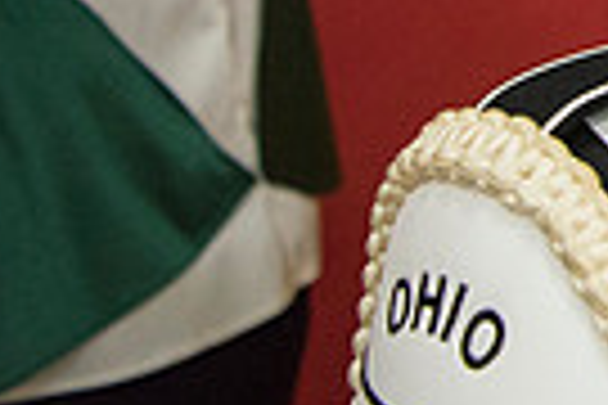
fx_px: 1739
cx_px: 1234
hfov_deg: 15.6
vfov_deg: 12.2
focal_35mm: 103
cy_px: -326
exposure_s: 1/500
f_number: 3.2
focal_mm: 24
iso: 2000
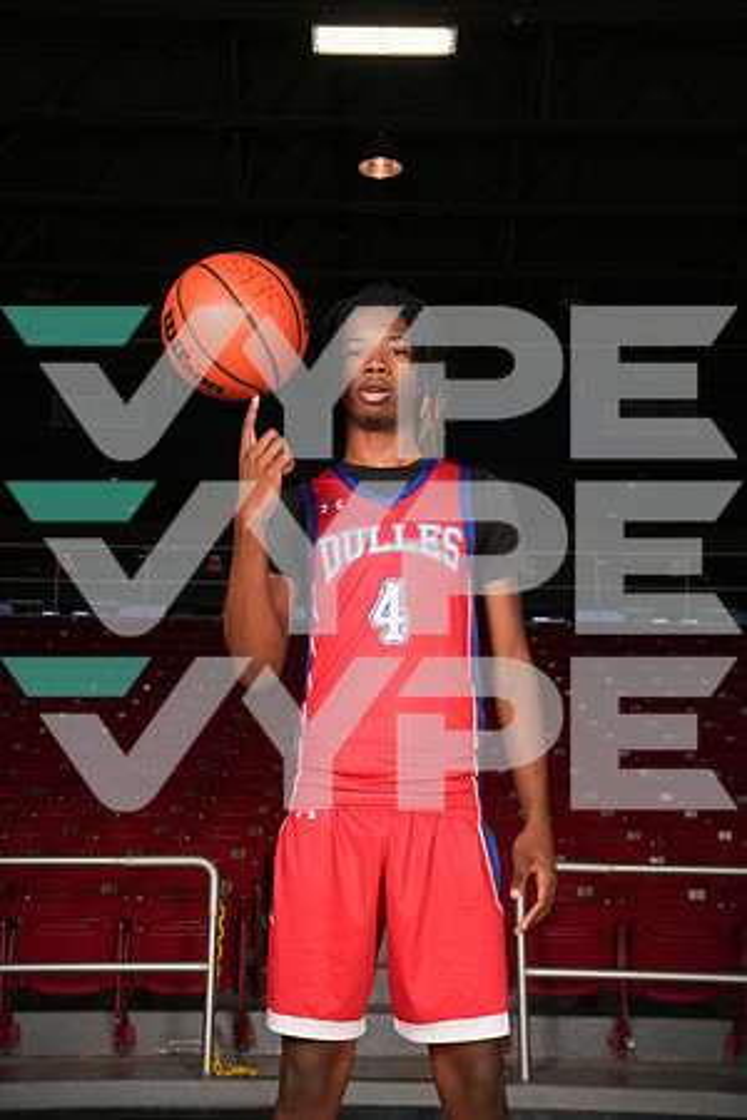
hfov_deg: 27.0
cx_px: 374
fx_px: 1556
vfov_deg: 39.6
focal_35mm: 50
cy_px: 560
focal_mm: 50
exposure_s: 1/200
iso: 400
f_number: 8
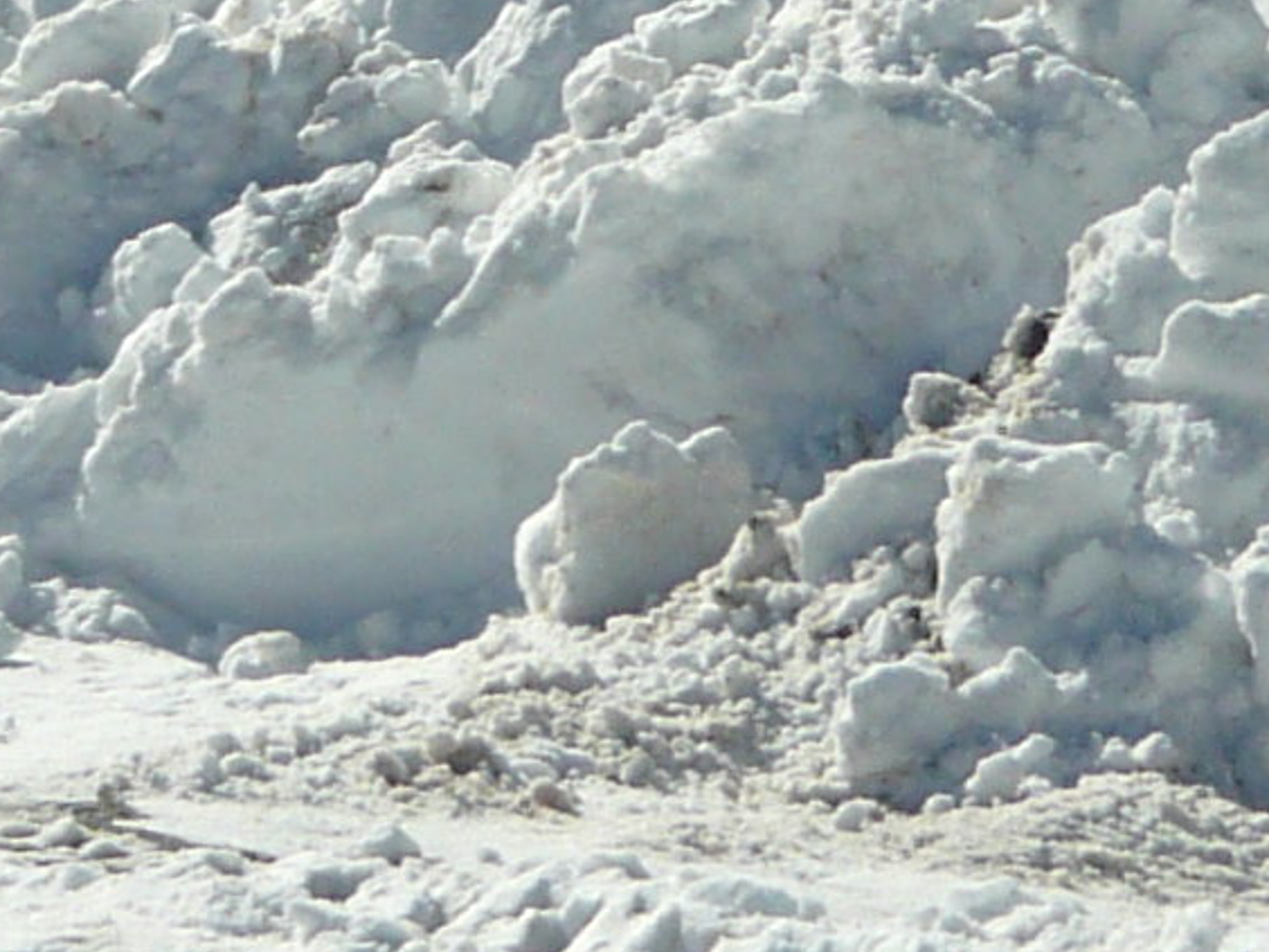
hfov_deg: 10.3
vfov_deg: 7.5
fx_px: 7002
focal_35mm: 191
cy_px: -853
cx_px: 261
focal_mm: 5.5
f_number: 8
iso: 100
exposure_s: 1/400
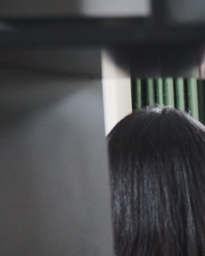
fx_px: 849
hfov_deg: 12.4
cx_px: 383
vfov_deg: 16.9
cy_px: 224
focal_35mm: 112
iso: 1250
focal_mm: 34
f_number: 4
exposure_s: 1/60
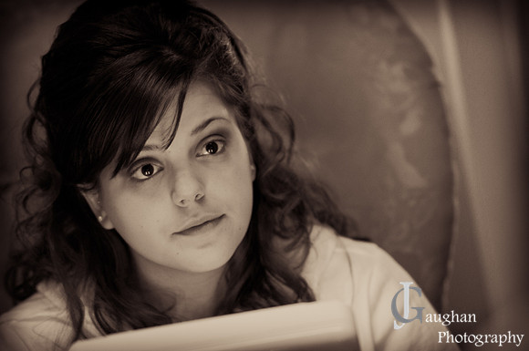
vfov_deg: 4.6
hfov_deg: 6.9
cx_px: 264
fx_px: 4402
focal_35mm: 300
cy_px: 176
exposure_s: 1/80
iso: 800
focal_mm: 200
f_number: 2.8
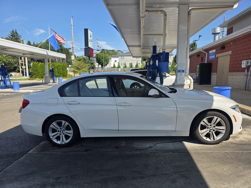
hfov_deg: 73.9
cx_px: 126
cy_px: 94
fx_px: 167
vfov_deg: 58.9
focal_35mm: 23
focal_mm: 6.3
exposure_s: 1/3697
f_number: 1.7
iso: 80
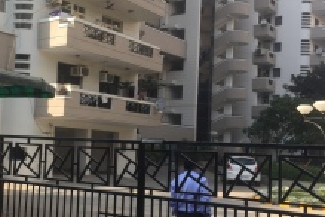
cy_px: 122
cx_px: 49
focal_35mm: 55
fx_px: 496
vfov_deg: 24.6
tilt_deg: +2.4
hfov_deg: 34.7
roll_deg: -2.2
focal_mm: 4.15
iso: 32
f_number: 2.2
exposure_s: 1/599
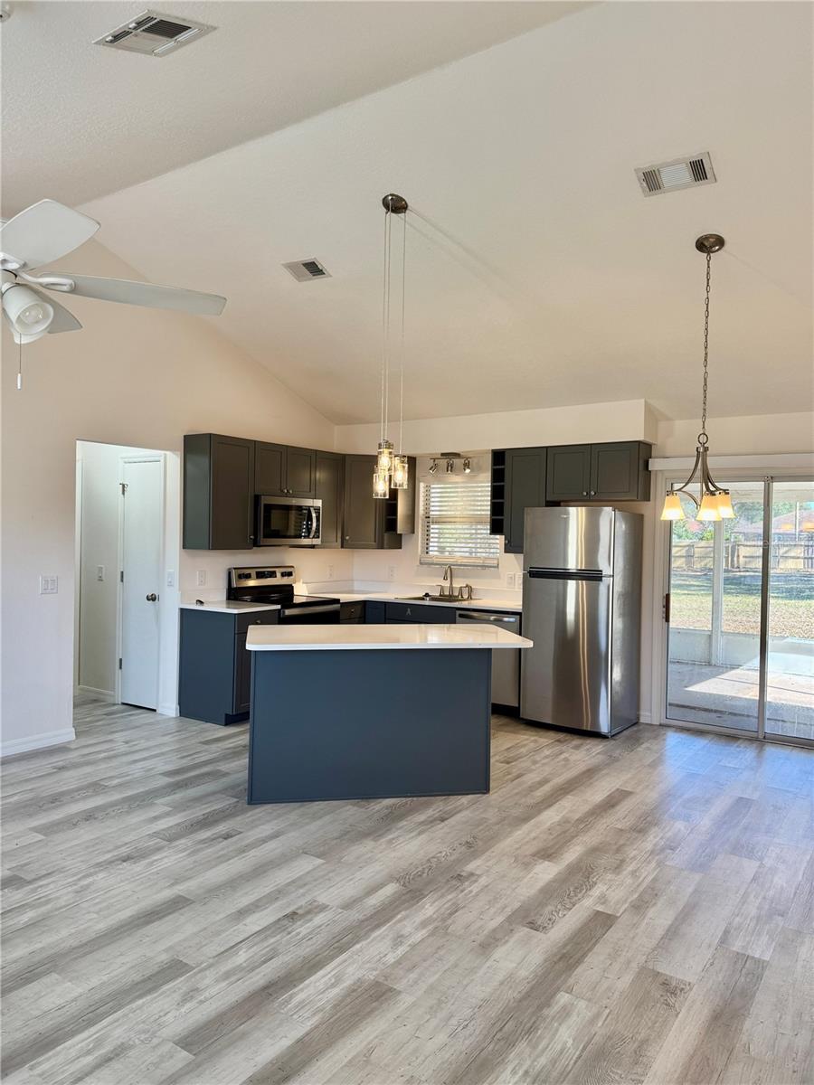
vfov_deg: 71.6
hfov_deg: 56.8
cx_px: 407
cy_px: 542
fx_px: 752
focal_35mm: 24
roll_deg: -0.9
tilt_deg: -0.5
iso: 80
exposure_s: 1/120
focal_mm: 6.76
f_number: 1.78
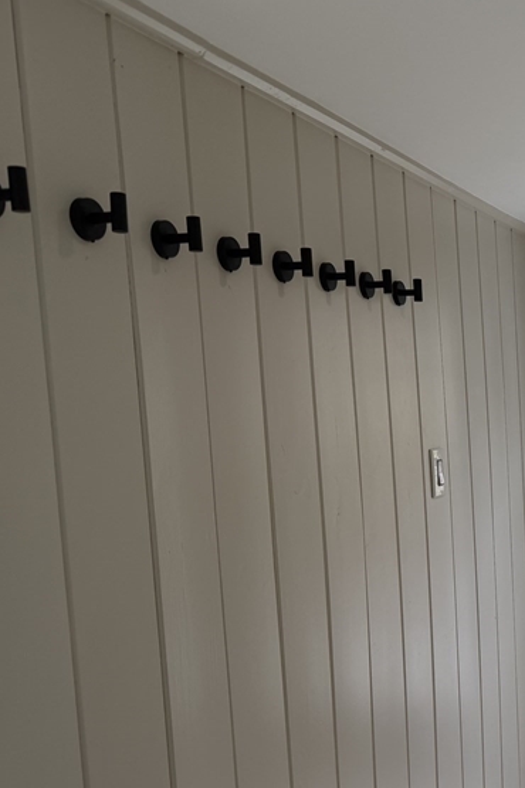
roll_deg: +2.1
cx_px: 687
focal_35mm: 46
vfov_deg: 42.4
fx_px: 1007
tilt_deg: -7.0
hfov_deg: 25.2
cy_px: 505
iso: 80
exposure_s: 1/199
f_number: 1.78
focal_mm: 6.76
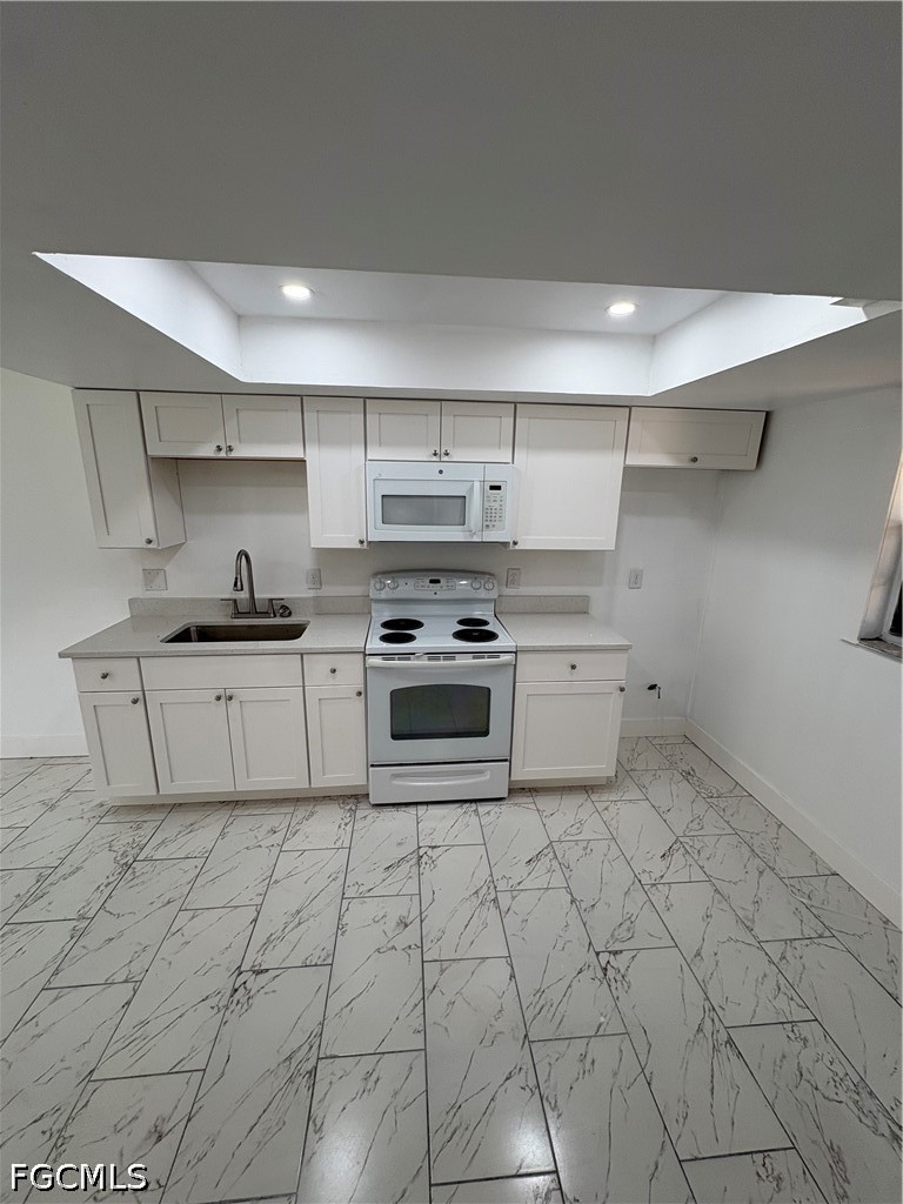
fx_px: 487
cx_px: 452
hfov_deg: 85.7
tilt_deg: -13.1
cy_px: 602
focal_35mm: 14
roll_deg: -1.2
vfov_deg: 102.1
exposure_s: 1/120
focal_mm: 2.22
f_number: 2.2
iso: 80
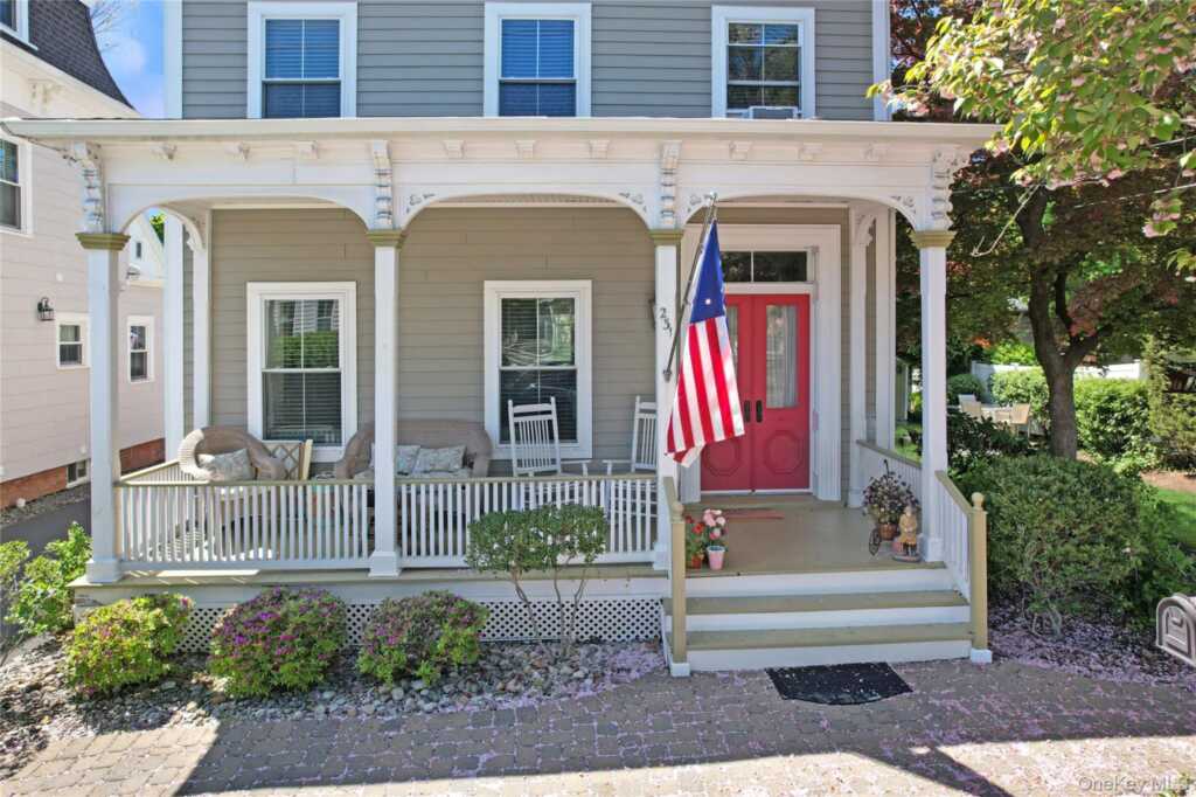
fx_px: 731
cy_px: 398
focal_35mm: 22
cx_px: 598
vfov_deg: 57.2
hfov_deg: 78.6
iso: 100
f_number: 2.8
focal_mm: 8.38
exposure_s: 1/640
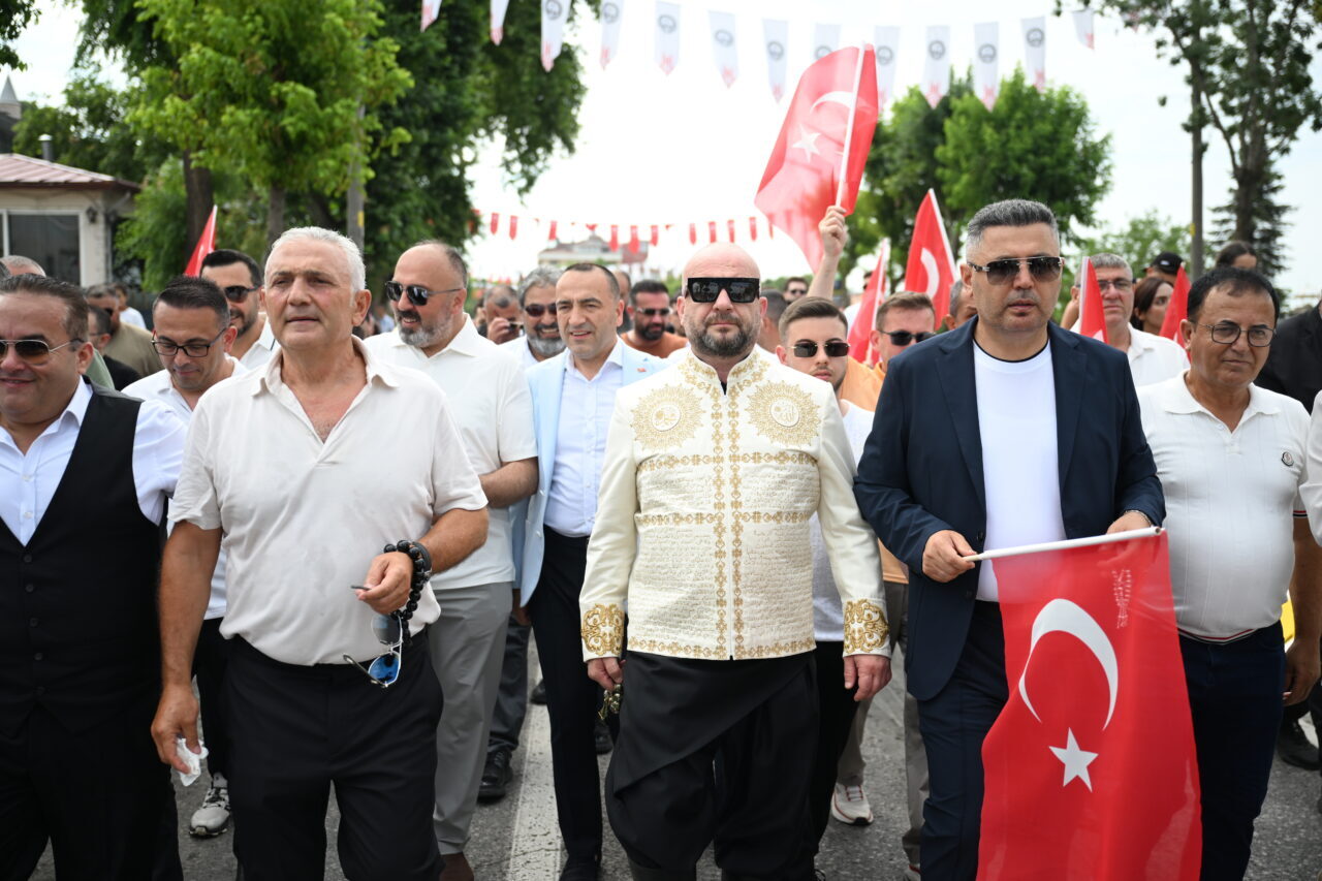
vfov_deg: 36.9
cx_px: 661
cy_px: 440
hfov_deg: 53.1
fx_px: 1322
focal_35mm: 36
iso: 180
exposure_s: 1/1250
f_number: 2.8
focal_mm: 36
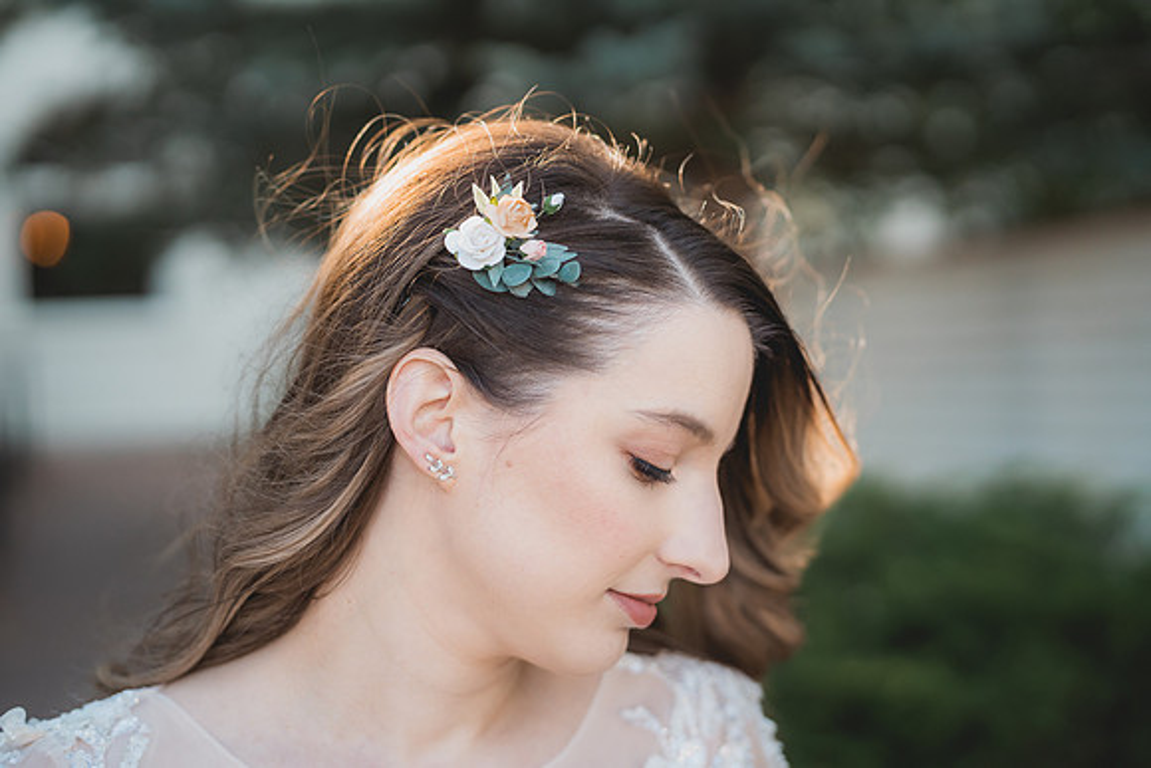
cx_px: 576
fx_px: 1664
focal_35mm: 52
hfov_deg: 38.1
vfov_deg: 26.0
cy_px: 384
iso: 1000
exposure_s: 1/2500
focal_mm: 50
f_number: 1.8
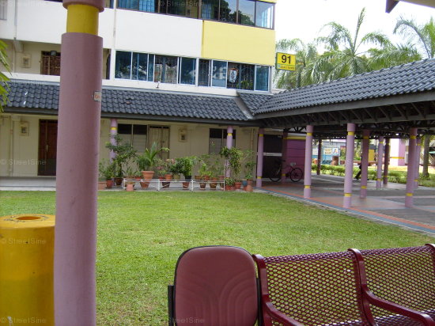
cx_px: 218
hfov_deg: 52.6
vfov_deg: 40.7
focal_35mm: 35
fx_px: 440
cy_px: 163
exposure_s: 1/250
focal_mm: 5.8
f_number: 2.8
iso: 80
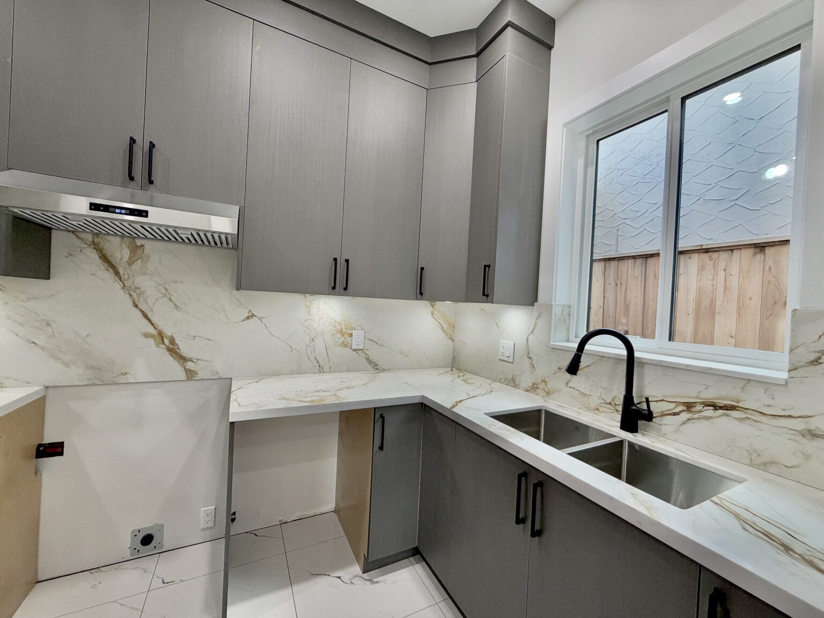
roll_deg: -2.2
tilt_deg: +0.1
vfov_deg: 85.7
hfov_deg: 102.1
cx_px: 412
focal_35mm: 14
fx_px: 333
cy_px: 309
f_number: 2.2
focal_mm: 2.22
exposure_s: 1/120
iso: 250
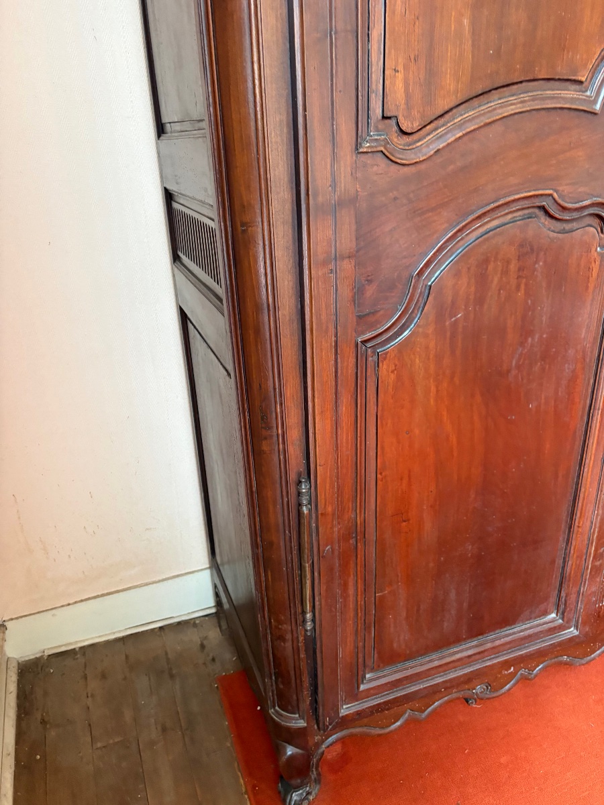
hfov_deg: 53.1
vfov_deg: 67.3
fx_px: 605
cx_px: 302
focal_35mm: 26
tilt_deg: -24.9
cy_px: 402
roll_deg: +1.1
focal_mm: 5.96
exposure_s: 1/33
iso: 400
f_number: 1.6
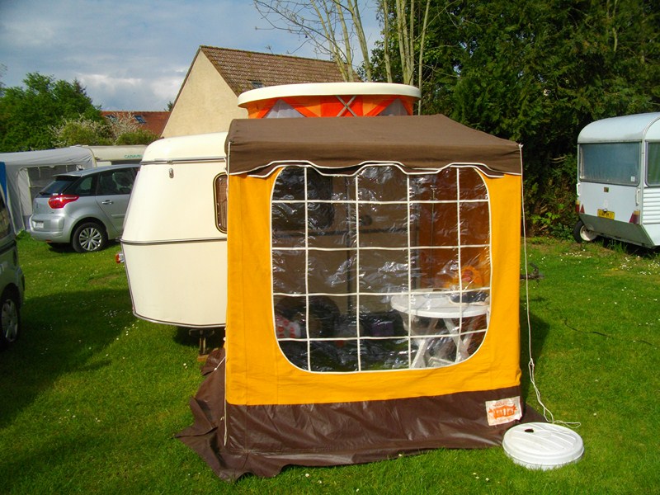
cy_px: 248
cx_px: 330
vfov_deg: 44.2
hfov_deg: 56.8
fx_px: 610
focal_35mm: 32
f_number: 5.5
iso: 100
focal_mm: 5.7
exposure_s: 1/640
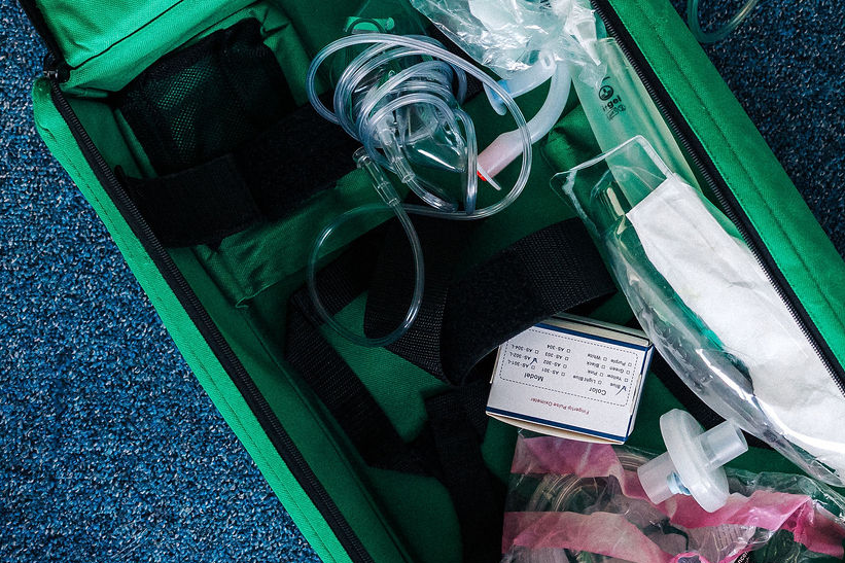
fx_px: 2065
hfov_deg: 21.9
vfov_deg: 15.2
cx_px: 920
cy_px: -39
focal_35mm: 88
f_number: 2.2
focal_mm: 35
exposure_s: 1/200
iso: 1250
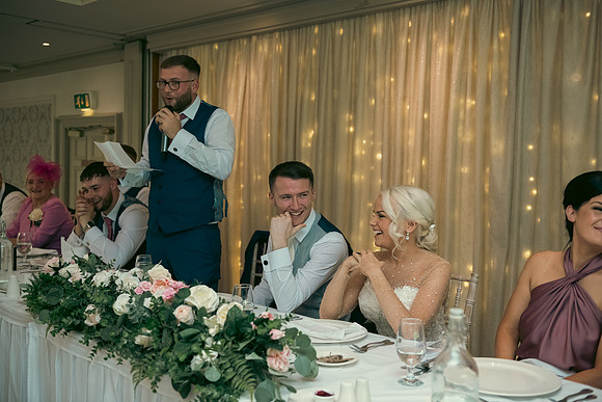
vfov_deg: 33.4
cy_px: 201
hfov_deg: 48.4
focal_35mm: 40
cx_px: 301
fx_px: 669
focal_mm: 40
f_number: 3.5
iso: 800
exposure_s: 1/160
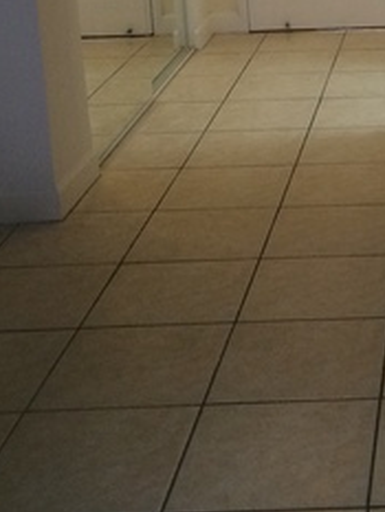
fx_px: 1230
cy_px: 3
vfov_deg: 22.7
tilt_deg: -11.9
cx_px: 455
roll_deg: +2.9
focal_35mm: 83
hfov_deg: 17.0
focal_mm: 4.15
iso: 125
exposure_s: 1/30
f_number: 2.2
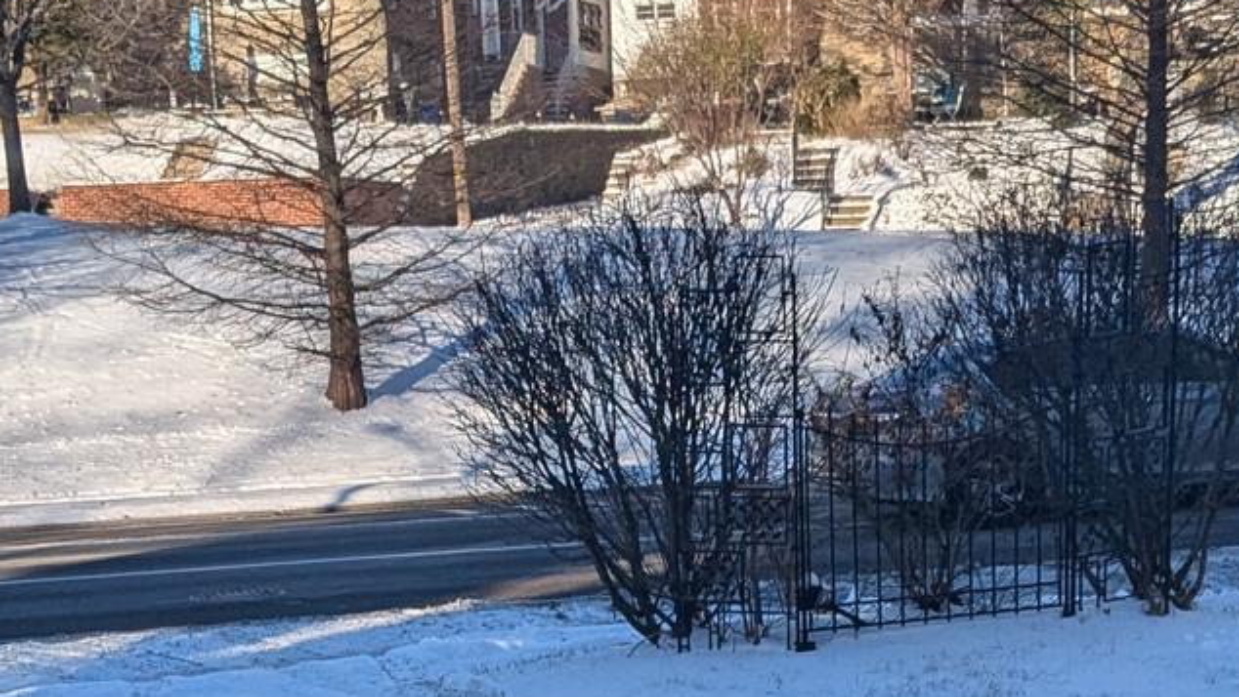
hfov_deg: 22.4
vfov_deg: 12.2
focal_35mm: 95
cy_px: 1033
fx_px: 3122
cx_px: 610
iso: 57
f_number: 1.73
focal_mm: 4.38
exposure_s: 1/3344
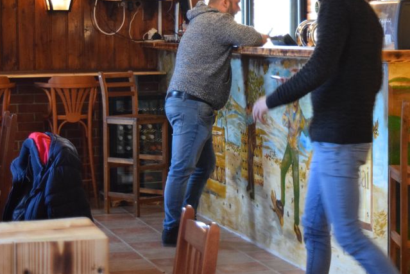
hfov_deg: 19.0
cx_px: 305
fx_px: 1219
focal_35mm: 107
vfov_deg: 12.8
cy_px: 95
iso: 2200
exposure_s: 1/60
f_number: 4.8
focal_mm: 38
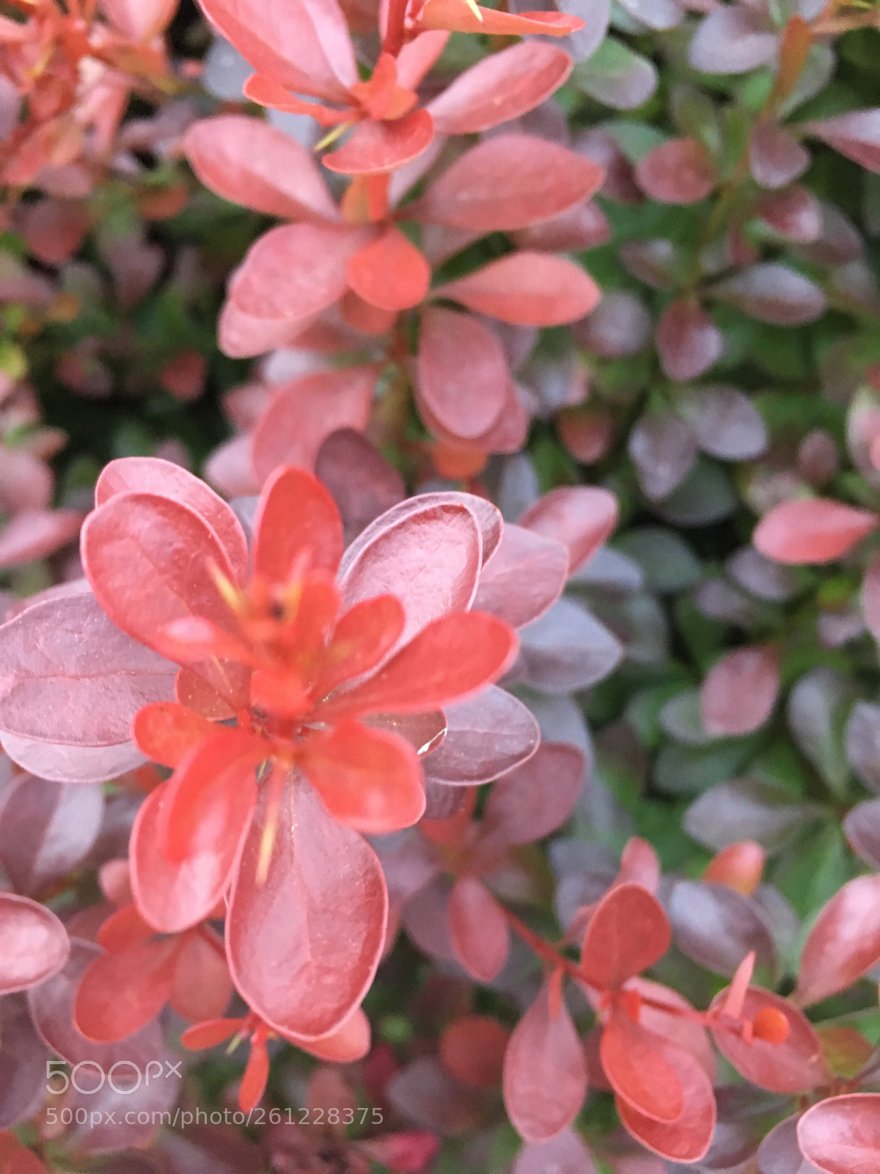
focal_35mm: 29
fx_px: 983
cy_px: 587
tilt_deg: -69.1
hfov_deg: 48.2
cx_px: 440
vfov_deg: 61.7
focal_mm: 4.15
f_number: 2.2
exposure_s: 1/30
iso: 160
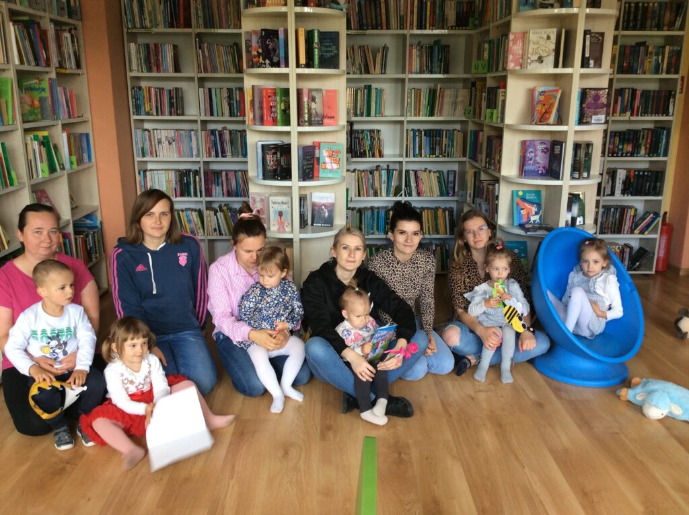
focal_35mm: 32
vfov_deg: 44.1
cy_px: 258
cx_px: 344
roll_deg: +2.4
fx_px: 636
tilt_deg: -15.5
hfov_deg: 56.9
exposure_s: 1/33
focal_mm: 3.3
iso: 40
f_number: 2.4
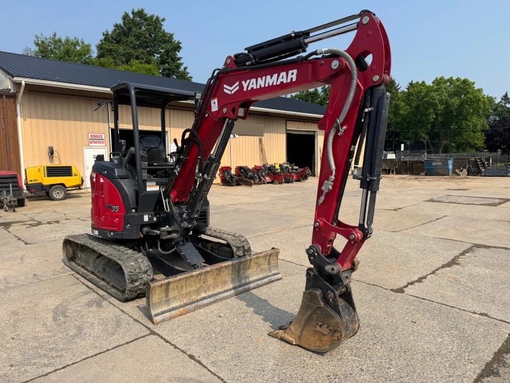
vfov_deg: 56.8
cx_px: 255
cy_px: 192
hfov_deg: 71.6
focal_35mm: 24
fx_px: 354
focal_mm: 6.76
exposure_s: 1/4310
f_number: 1.78
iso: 80
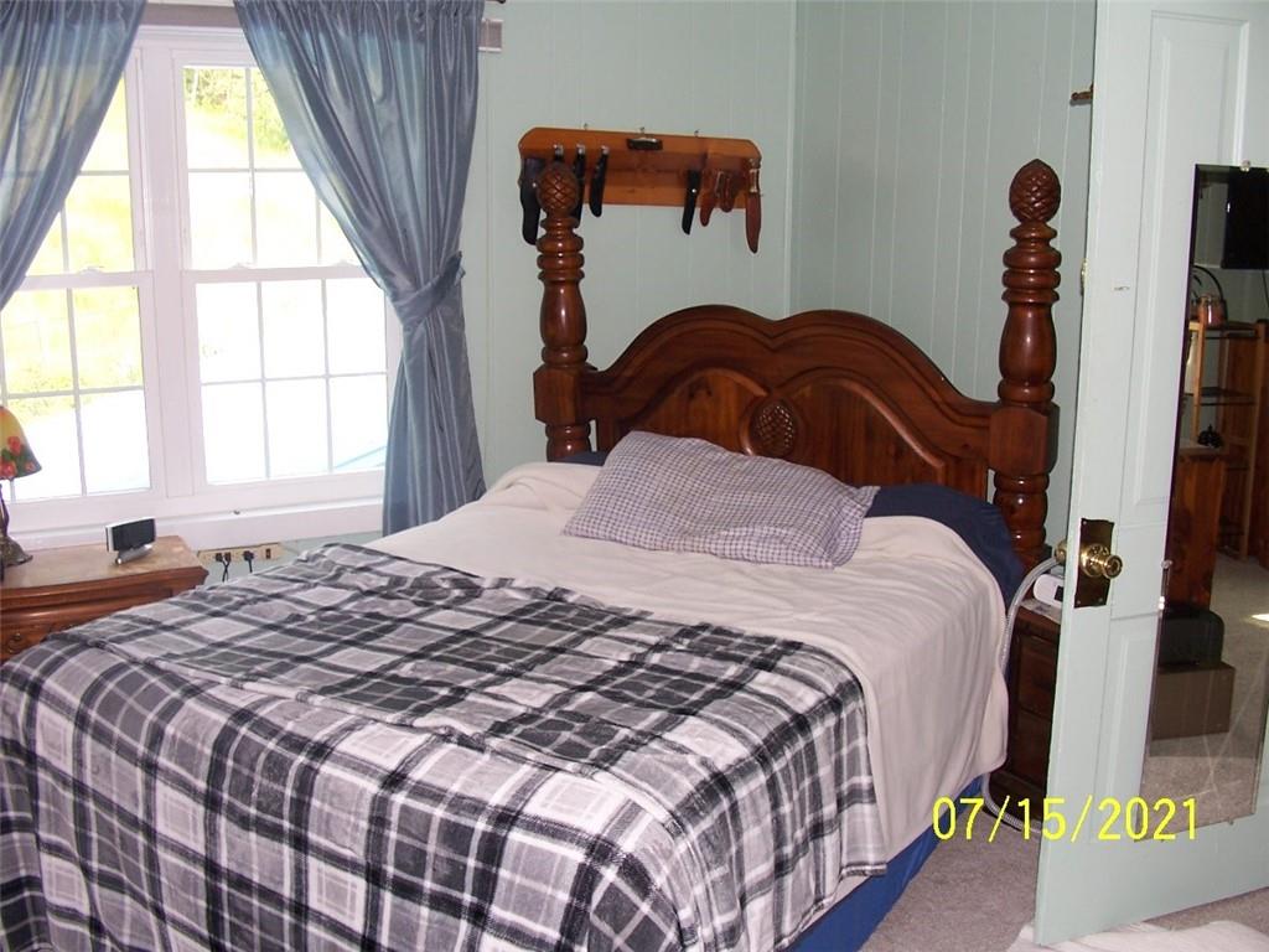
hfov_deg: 52.6
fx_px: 1283
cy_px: 476
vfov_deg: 40.7
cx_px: 634
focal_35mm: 35
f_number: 2.8
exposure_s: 1/60
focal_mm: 6
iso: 80
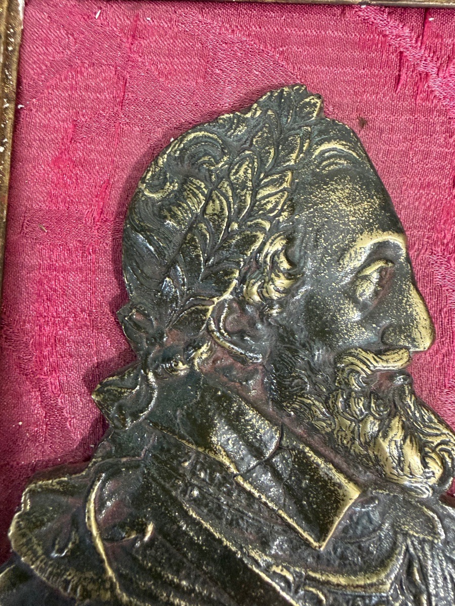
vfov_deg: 67.3
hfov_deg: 53.1
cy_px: 303
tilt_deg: -81.5
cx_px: 228
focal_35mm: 26
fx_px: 456
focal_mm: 2.22
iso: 500
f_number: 2.2
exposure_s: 1/50
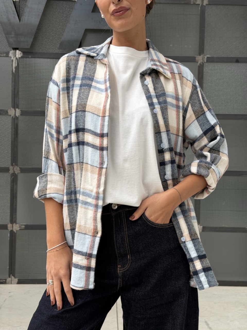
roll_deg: -0.7
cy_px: 165
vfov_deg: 39.7
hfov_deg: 30.3
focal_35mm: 48
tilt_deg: -0.6
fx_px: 457
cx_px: 124
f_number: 1.78
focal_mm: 6.76
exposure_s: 1/60
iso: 100
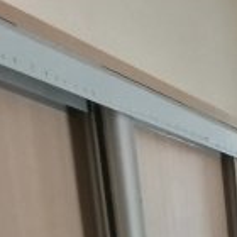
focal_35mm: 162
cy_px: 637
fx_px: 1255
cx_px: 703
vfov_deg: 9.2
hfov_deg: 8.9
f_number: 1.8
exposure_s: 1/49
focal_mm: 4.6
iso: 125
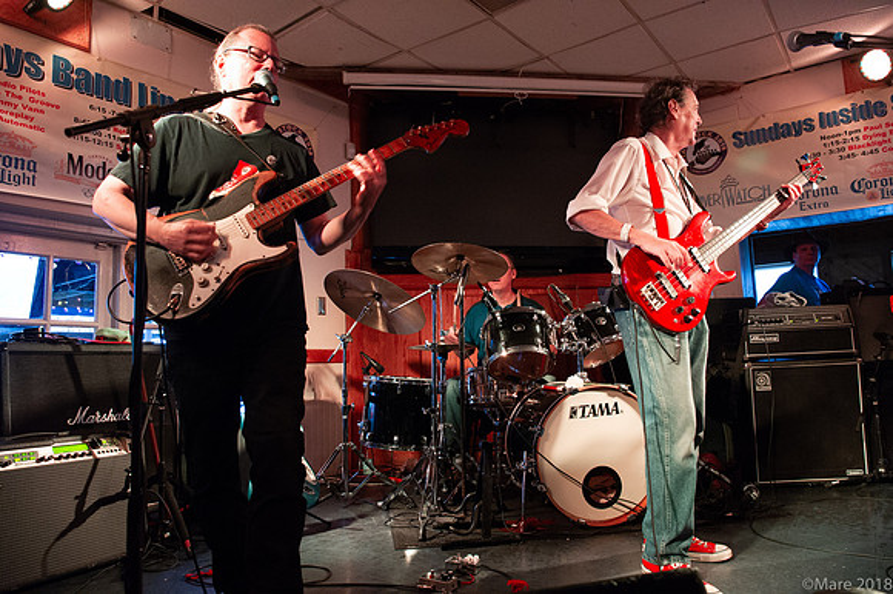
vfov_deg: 53.1
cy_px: 297
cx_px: 446
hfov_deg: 73.8
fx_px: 595
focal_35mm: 24
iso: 6400
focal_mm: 24
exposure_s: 1/40
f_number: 6.3
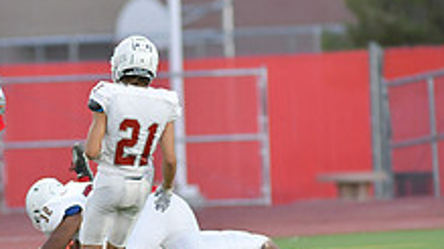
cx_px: 109
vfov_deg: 1.5
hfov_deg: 2.6
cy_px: 232
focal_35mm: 831
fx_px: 9780
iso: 3600
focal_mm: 300
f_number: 3.5
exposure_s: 1/1250
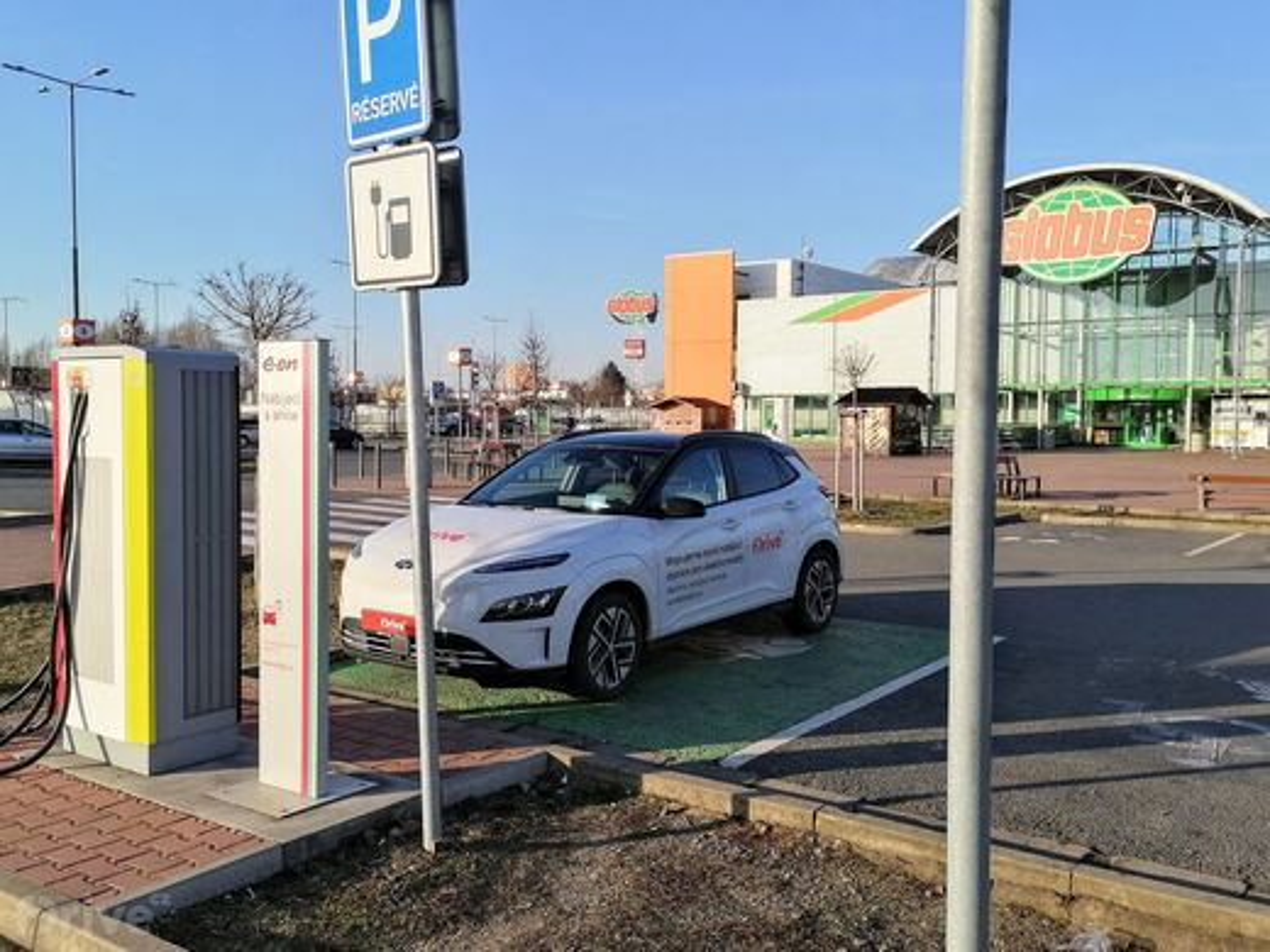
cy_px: 476
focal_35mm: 33
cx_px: 635
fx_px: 1211
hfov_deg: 55.4
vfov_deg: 42.9
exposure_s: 1/1852
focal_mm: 5.3
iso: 50
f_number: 1.8
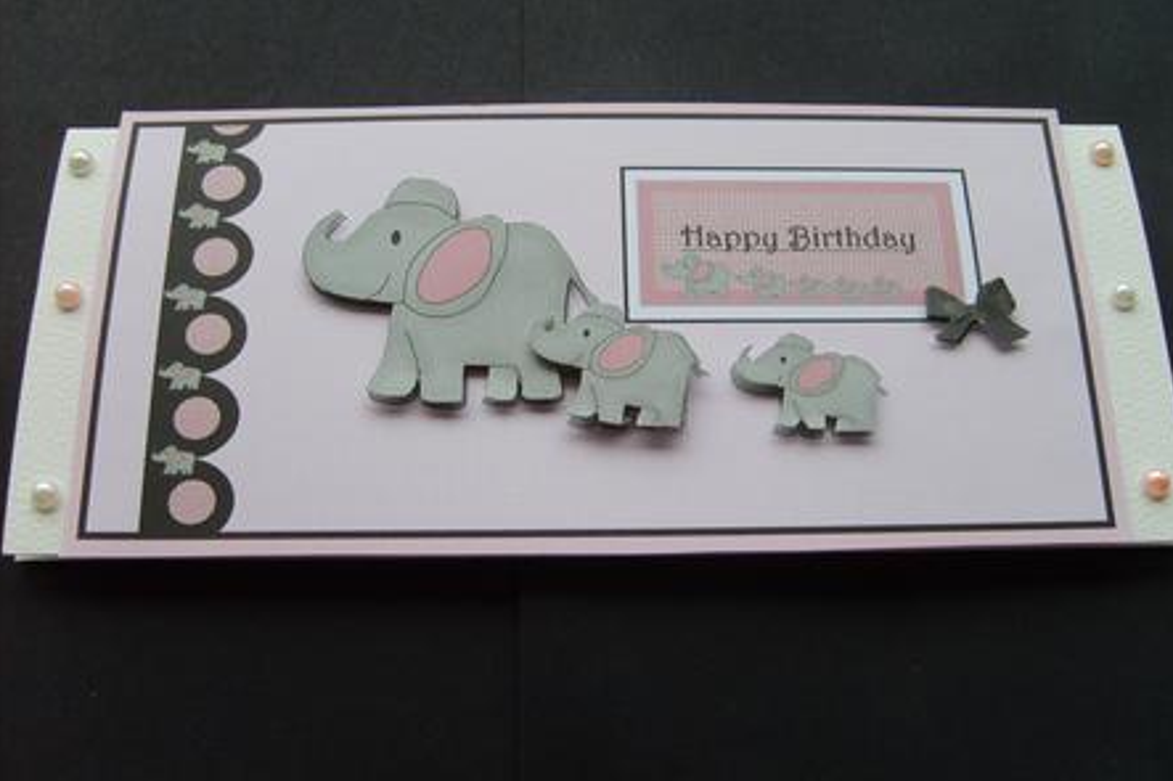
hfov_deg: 51.9
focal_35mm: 37
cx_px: 590
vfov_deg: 35.9
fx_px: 1205
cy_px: 360
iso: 63
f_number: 2.8
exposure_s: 1/30
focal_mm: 5.8
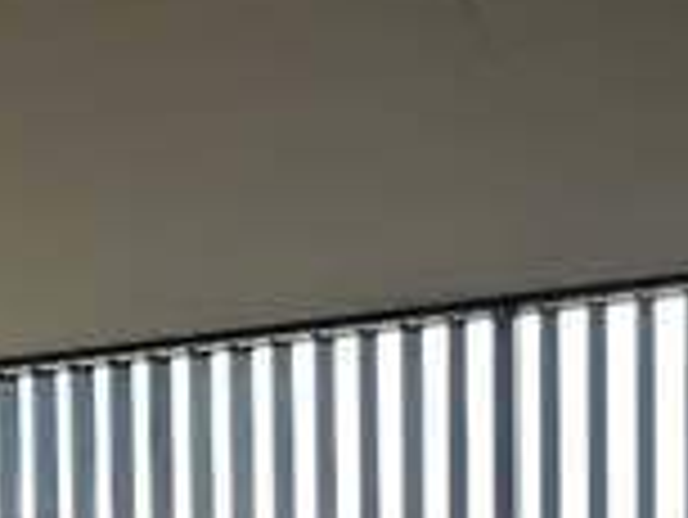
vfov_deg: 13.2
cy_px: 914
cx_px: -373
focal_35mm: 102
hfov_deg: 17.2
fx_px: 2029
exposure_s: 1/336
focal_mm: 1.57
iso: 32
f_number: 1.8
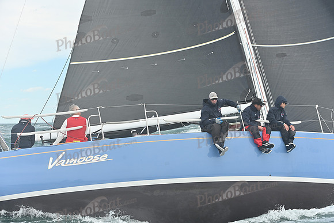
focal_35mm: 70
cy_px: 112
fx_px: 650
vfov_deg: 19.5
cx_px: 167
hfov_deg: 28.8
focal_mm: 70
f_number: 6.3
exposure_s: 1/1250
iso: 320
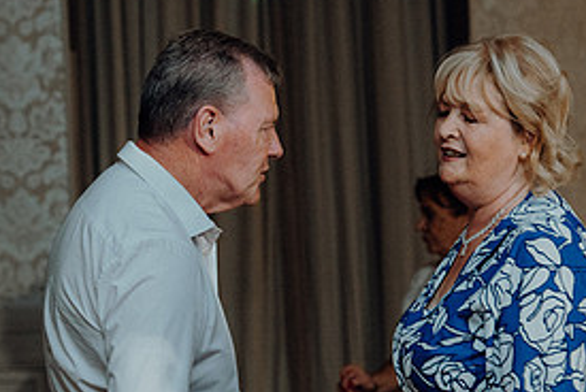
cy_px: 363
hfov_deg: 14.9
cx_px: 377
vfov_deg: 10.0
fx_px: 2232
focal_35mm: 137
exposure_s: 1/160
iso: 2500
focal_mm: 65
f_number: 3.5
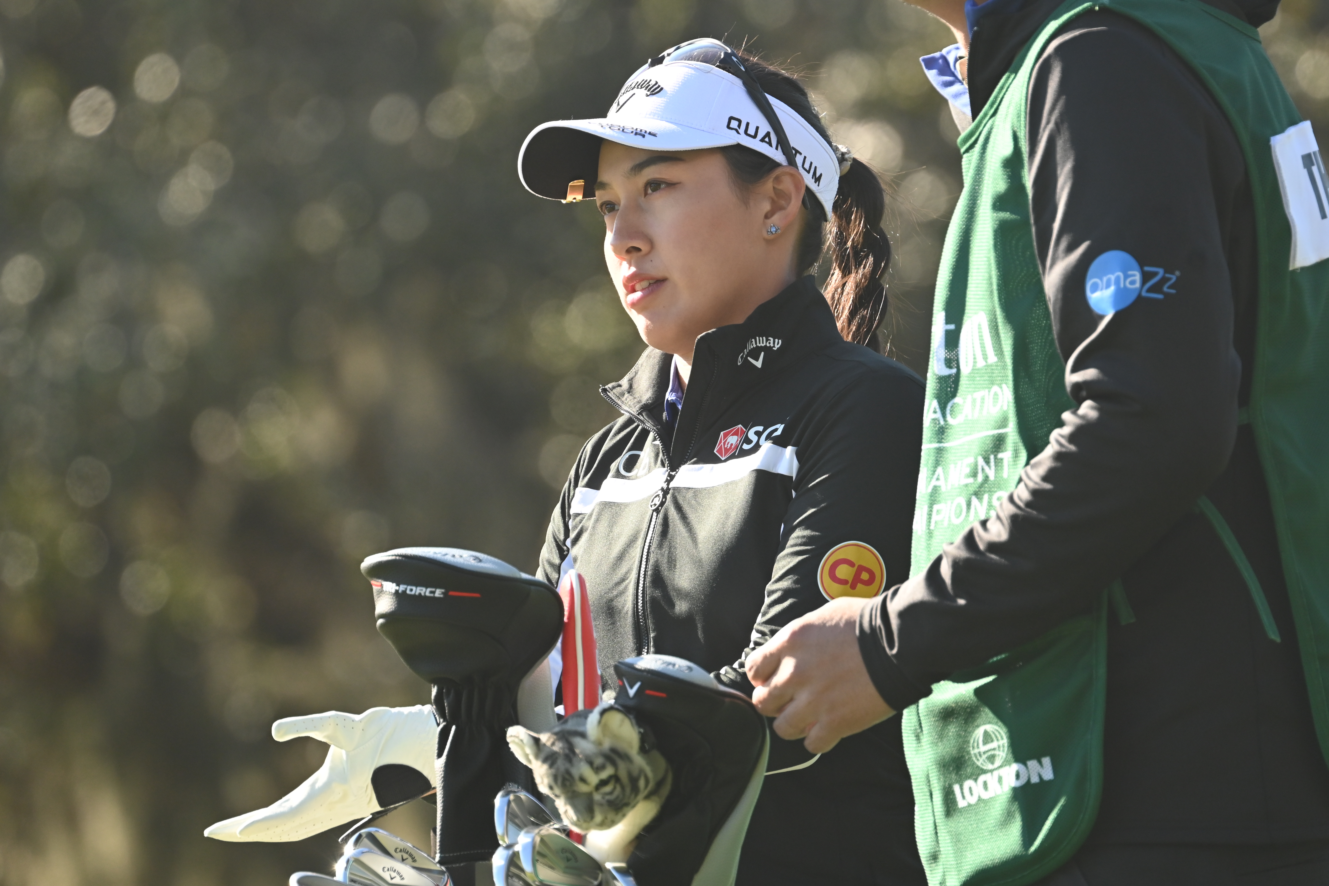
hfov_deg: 3.4
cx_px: 664
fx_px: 22148
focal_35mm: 600
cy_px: 443
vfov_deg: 2.3
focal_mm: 400
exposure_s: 1/640
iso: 560
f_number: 6.3
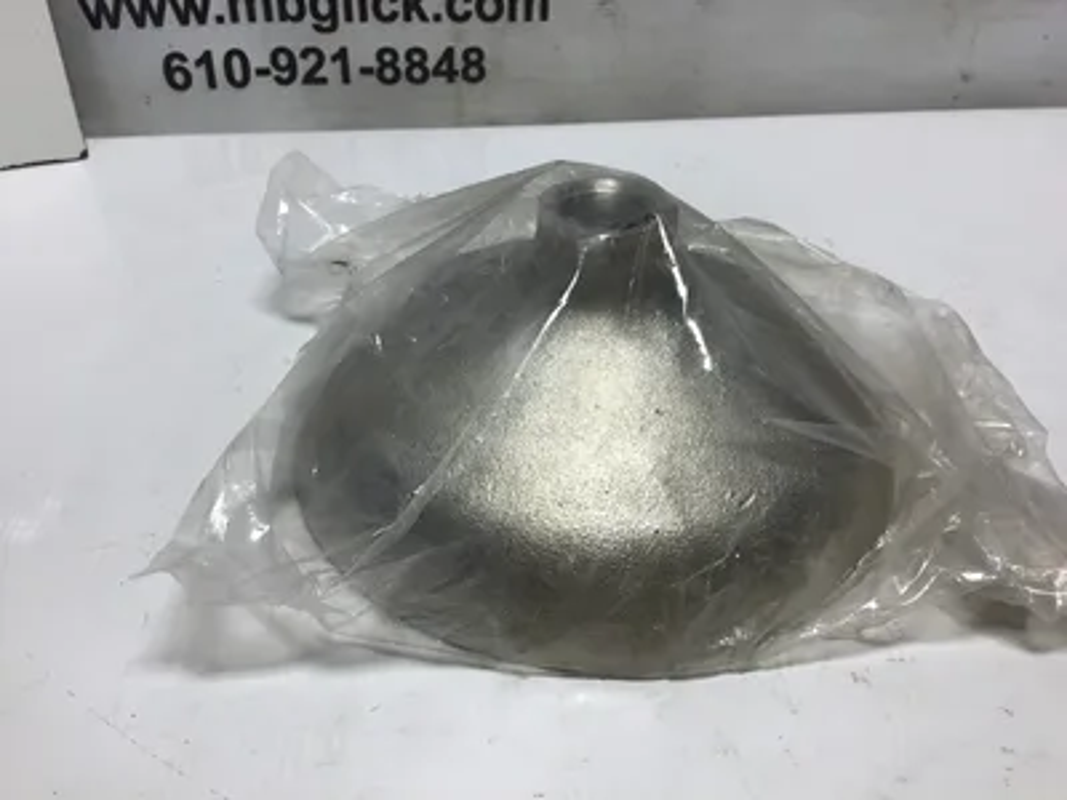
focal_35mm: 31
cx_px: 534
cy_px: 400
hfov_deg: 58.4
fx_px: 956
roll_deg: -0.7
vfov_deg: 45.4
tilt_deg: -37.3
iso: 25
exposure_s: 1/190
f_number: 2.4
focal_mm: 3.3
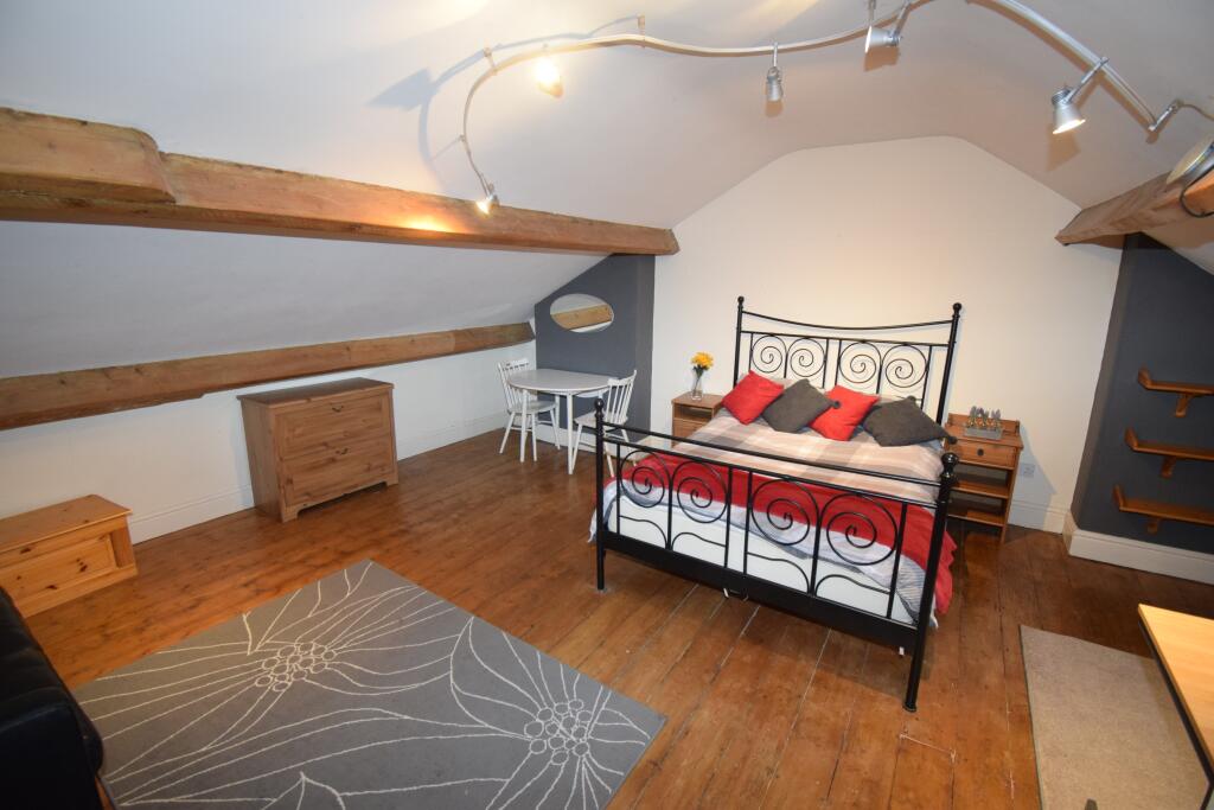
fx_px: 506
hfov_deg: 100.4
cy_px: 405
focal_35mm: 15
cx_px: 607
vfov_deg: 77.3
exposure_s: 1/60
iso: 1600
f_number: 4.5
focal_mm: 10
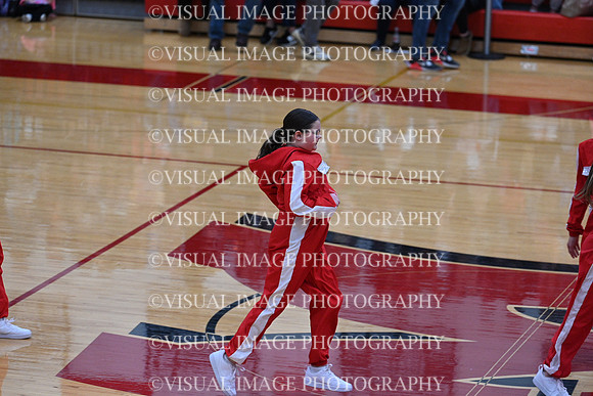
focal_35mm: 190
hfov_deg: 10.8
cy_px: 198
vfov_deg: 7.2
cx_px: 296
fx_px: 3130
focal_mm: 190
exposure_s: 1/400
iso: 4000
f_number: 4
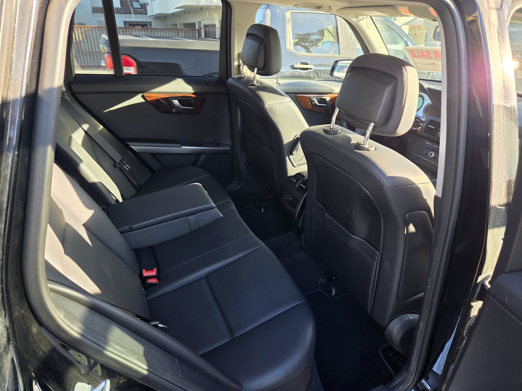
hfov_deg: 73.9
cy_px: 196
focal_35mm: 23
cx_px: 261
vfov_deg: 58.9
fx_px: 347
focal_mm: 5.4
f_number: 1.8
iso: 50
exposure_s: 1/182
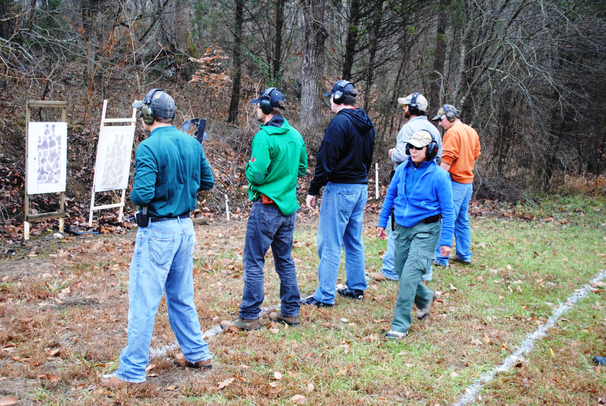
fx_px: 809
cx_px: 303
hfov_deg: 41.1
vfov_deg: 28.2
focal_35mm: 48
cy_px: 203
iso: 200
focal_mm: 32
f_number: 4.8
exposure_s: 1/40
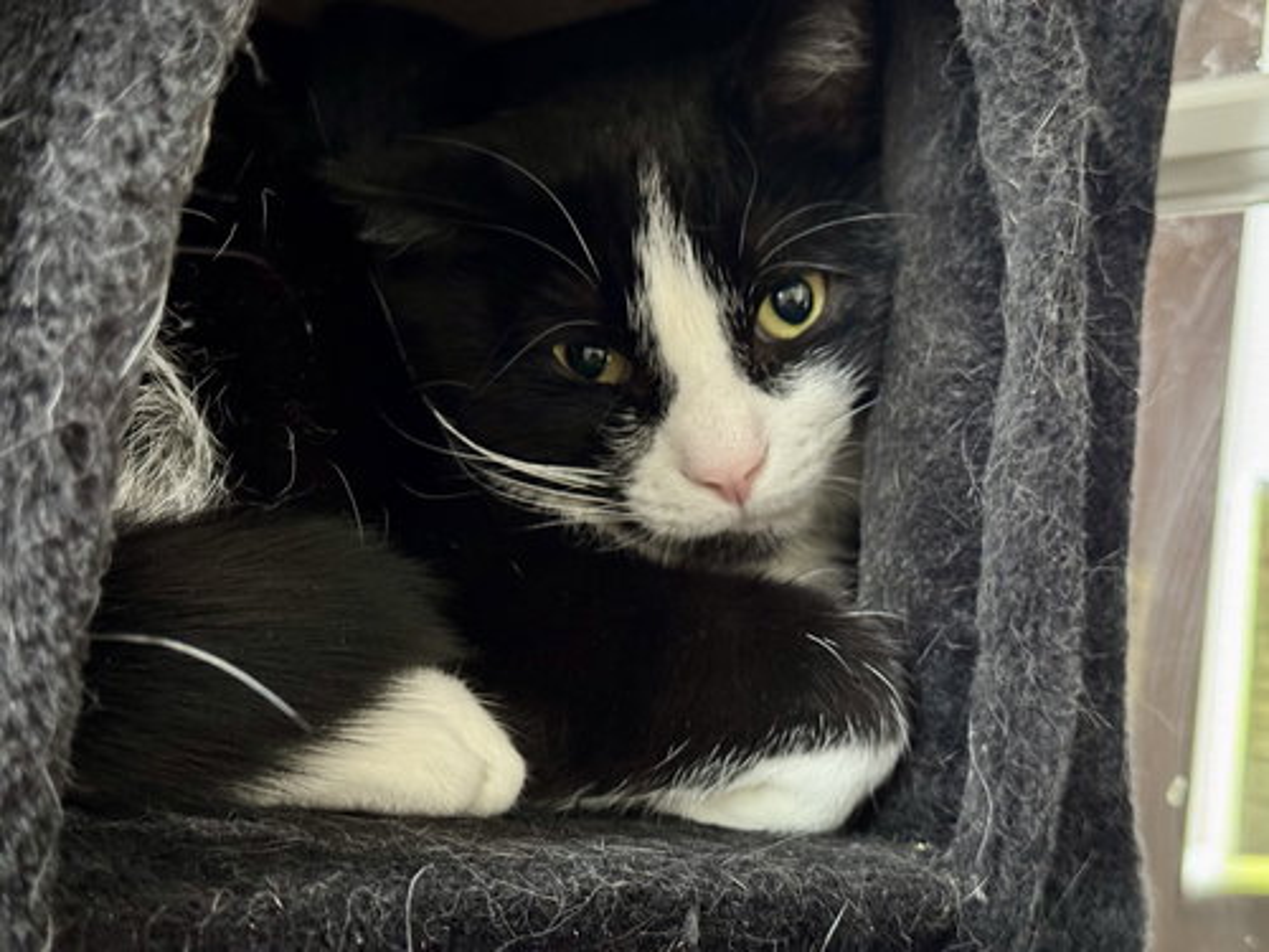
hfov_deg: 39.7
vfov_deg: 30.3
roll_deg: -6.4
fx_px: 1760
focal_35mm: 48
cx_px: 634
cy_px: 476
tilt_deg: +4.2
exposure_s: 1/25
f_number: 1.78
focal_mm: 6.76
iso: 800
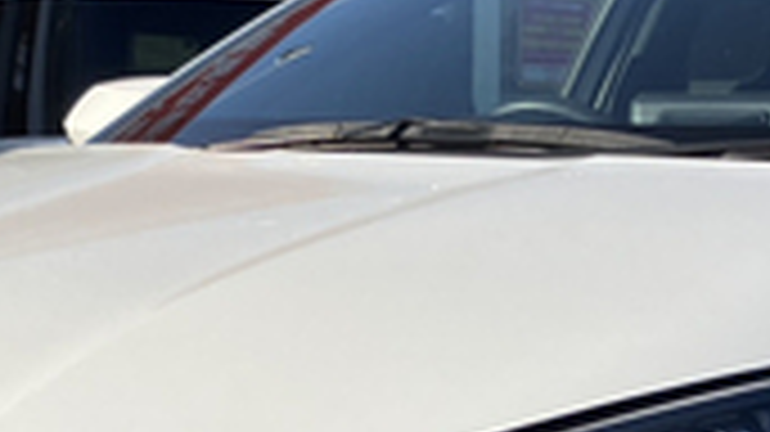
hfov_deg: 17.7
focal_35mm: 121
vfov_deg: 9.8
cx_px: 509
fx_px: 2469
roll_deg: -2.0
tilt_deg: -10.5
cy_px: 562
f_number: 1.8
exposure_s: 1/2315
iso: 32
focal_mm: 3.99
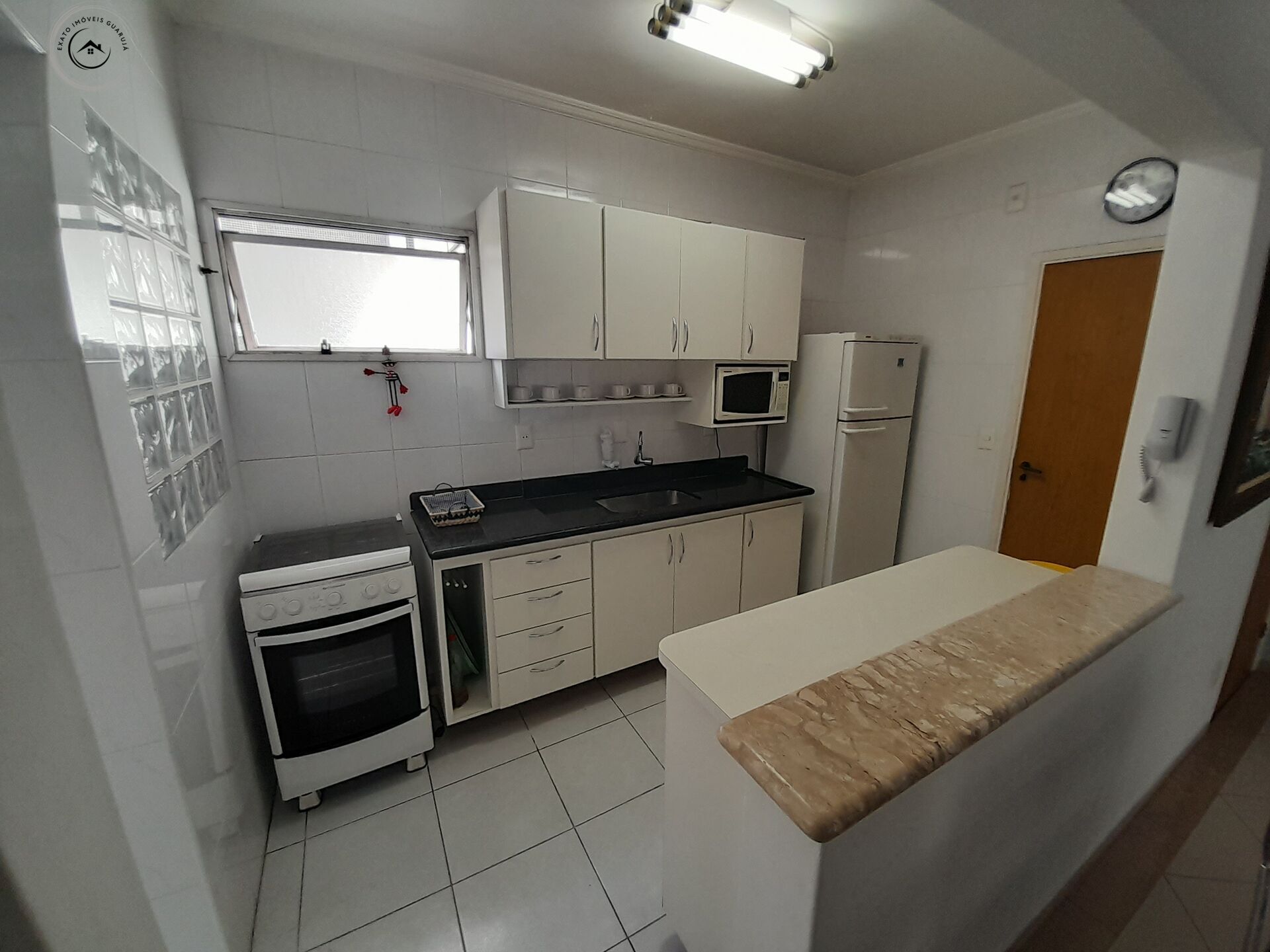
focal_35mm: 13
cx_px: 635
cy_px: 476
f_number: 2.2
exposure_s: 1/40
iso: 50
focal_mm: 1.13
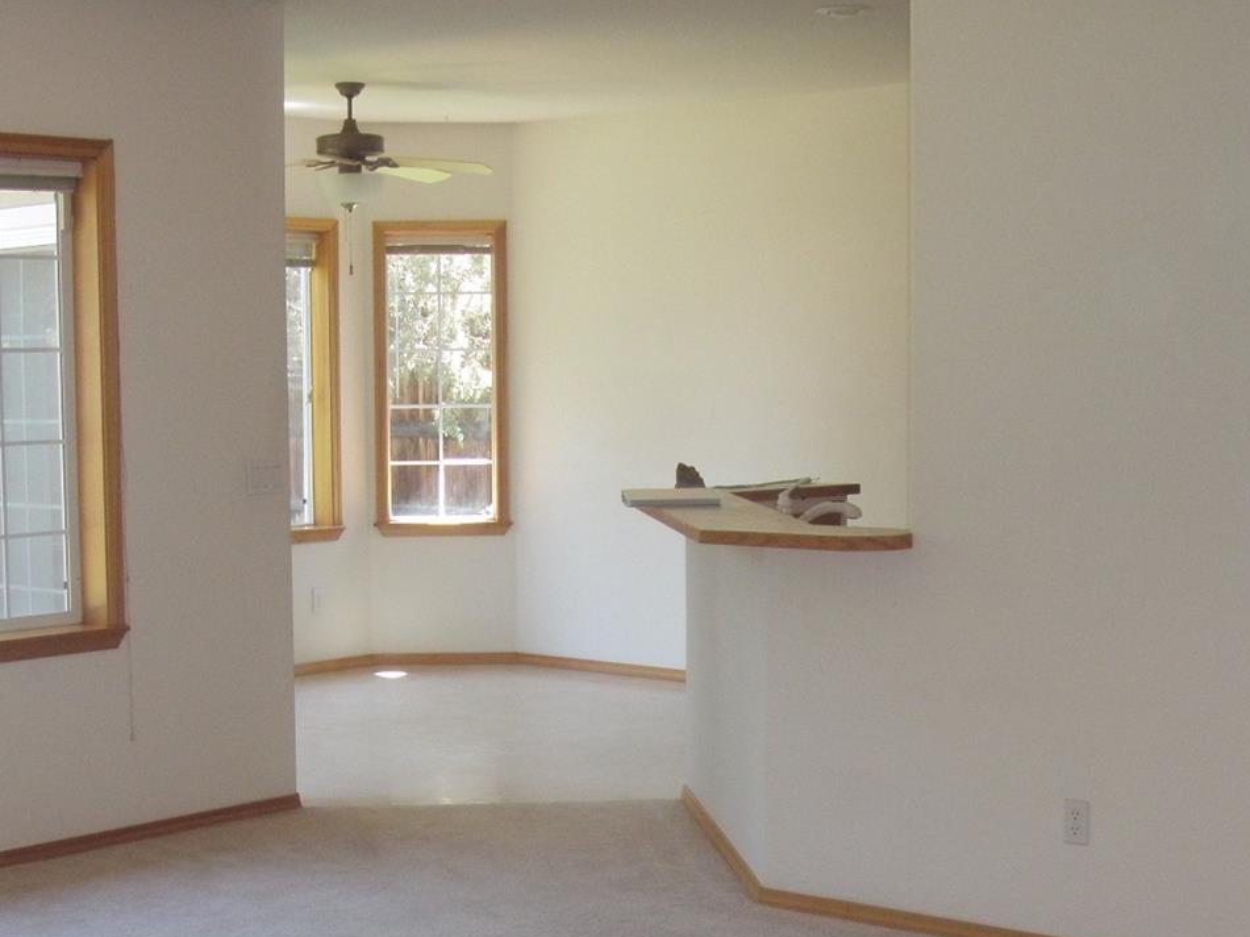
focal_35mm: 60
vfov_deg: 24.2
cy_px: 695
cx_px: 503
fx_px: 2166
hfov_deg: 32.1
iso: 250
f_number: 3.5
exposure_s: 1/30
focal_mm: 6.7
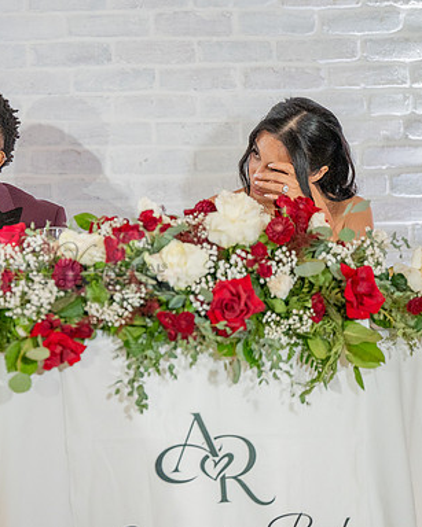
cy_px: 284
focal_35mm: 304
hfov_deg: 5.1
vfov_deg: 6.4
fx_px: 4748
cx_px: 60
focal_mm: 200
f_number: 2.8
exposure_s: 1/320
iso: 1600
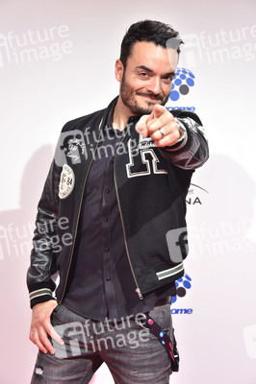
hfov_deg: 18.9
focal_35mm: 72
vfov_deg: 28.1
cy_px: 192
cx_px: 128
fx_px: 769
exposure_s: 1/160
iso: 1250
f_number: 5.6
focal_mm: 72
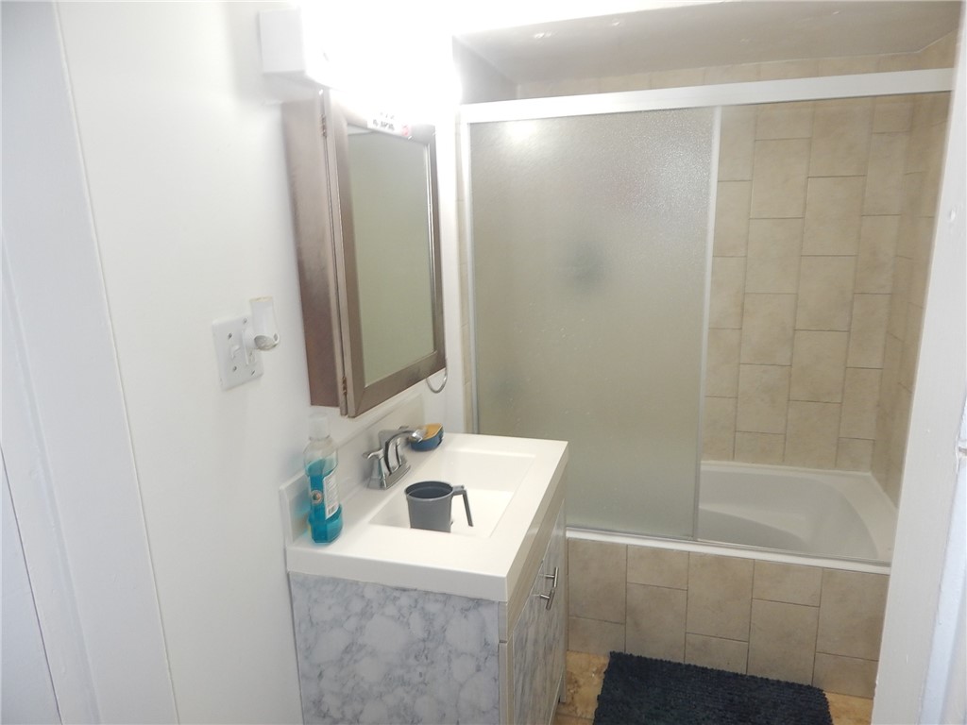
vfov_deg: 58.9
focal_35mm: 23
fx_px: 643
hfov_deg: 73.9
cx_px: 484
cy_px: 362
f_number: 3
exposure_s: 1/30
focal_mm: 4
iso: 180
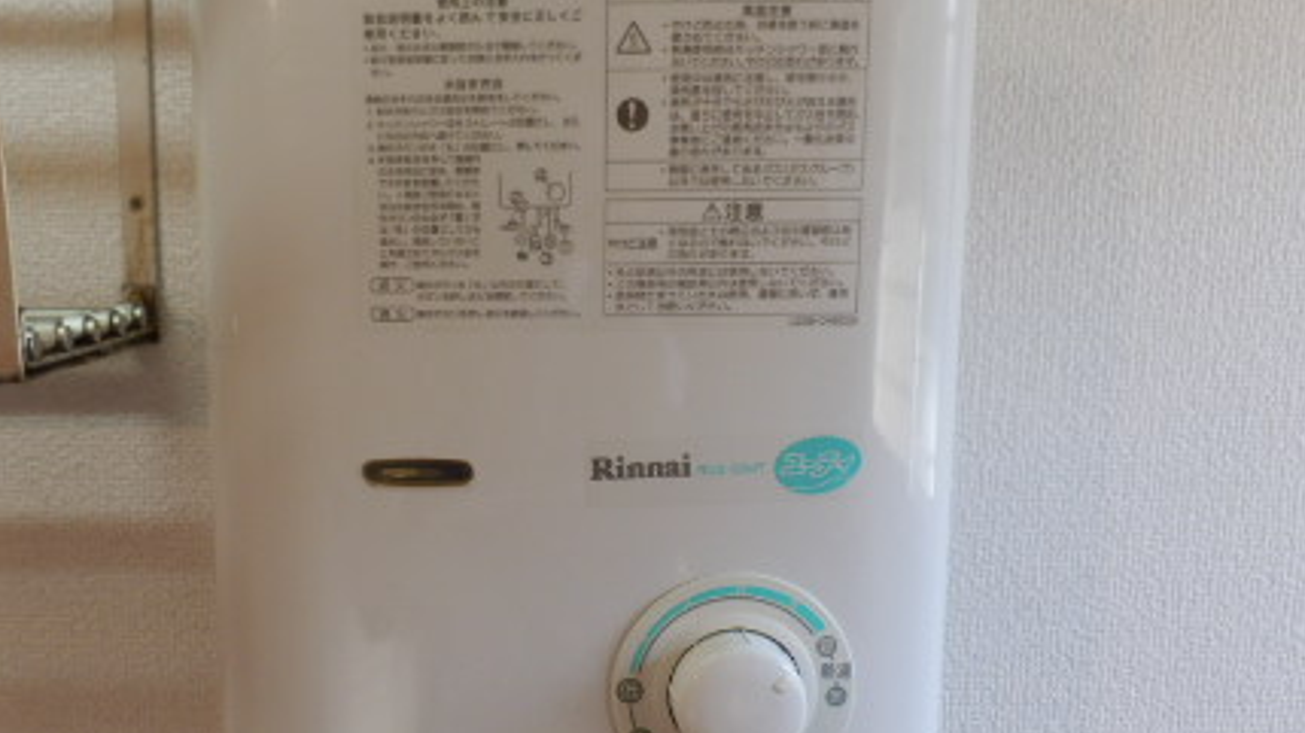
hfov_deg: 51.1
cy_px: 484
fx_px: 1349
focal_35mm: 39
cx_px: 484
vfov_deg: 30.2
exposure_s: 1/30
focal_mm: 4.2
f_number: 3
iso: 125
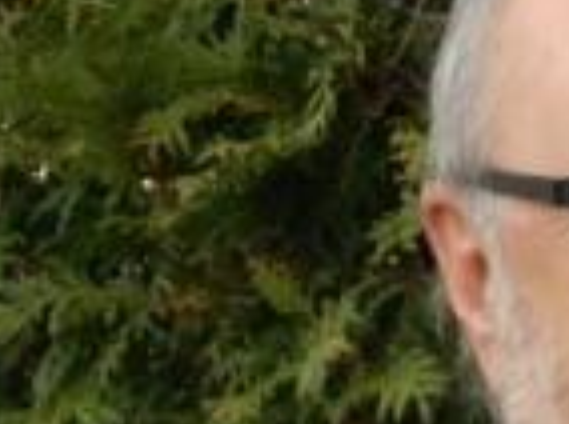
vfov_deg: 4.5
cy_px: 440
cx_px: 789
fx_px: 5350
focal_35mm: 326
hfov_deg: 6.0
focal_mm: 18.6
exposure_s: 1/800
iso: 800
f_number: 4.5
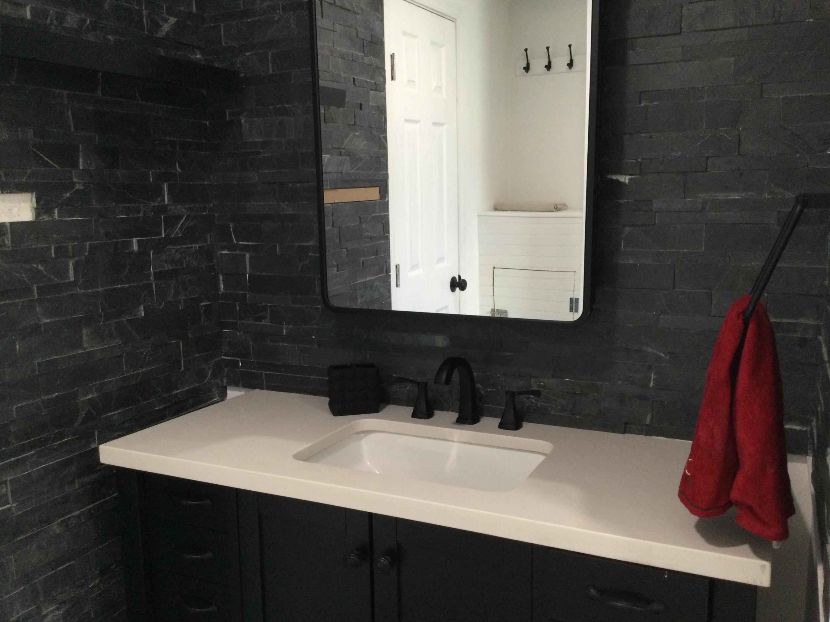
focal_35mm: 31
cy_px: 311
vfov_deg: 45.4
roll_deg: -1.9
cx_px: 415
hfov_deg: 58.4
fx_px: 743
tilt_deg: -10.5
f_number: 2.4
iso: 80
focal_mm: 3.3
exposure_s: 1/30
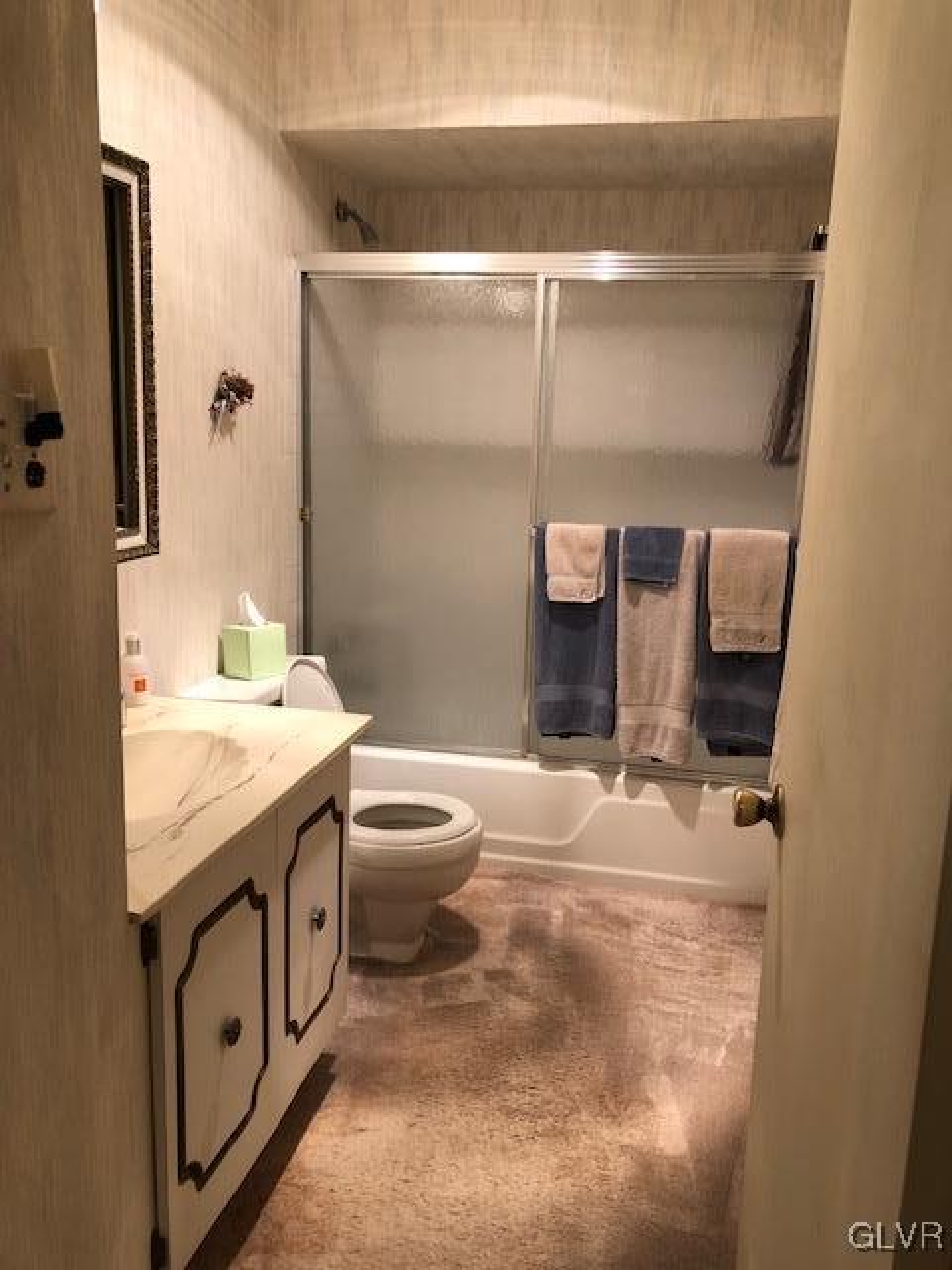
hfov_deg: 49.7
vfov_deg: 63.4
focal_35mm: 28
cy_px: 635
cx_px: 476
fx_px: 1027
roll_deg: -3.1
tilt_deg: -10.7
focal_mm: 3.99
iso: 32
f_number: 1.8
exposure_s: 1/30
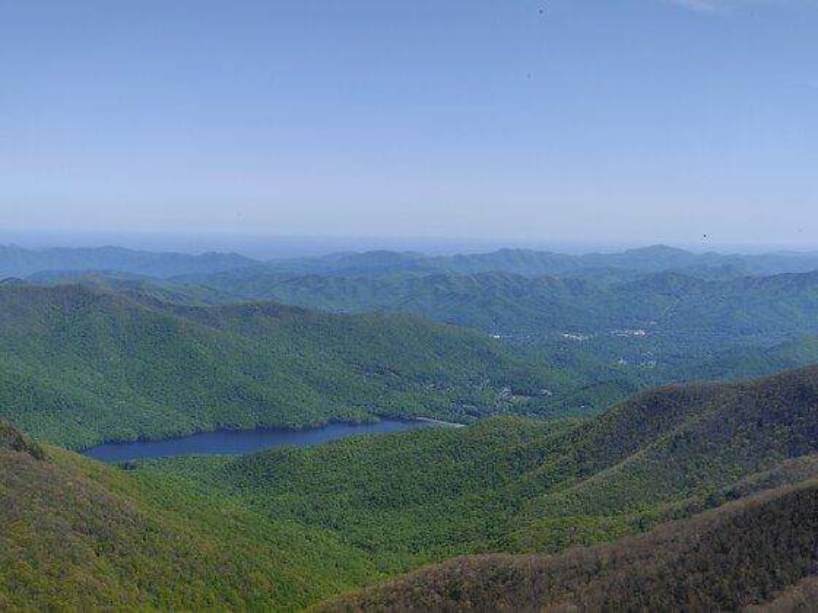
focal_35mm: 66
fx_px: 1560
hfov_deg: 29.4
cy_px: 306
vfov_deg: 22.3
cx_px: 409
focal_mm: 6.22
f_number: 2.2
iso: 100
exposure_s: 1/1095
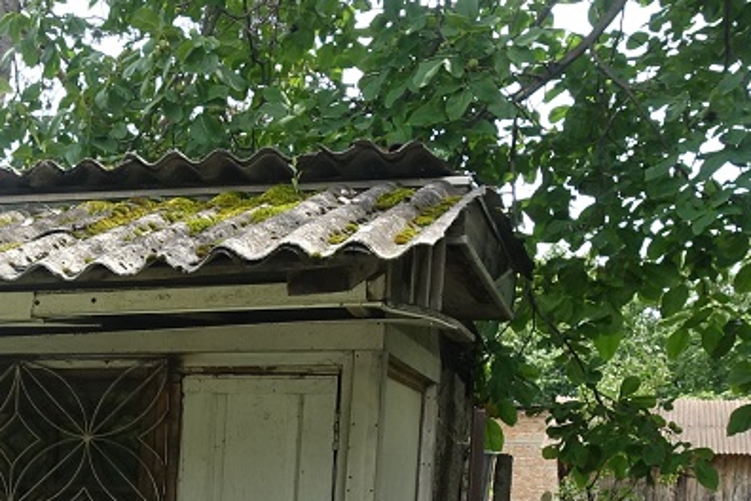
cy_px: 653
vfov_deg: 15.6
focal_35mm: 83
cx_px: -243
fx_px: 1731
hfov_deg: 21.9
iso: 125
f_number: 5.6
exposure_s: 1/200
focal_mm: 8.8
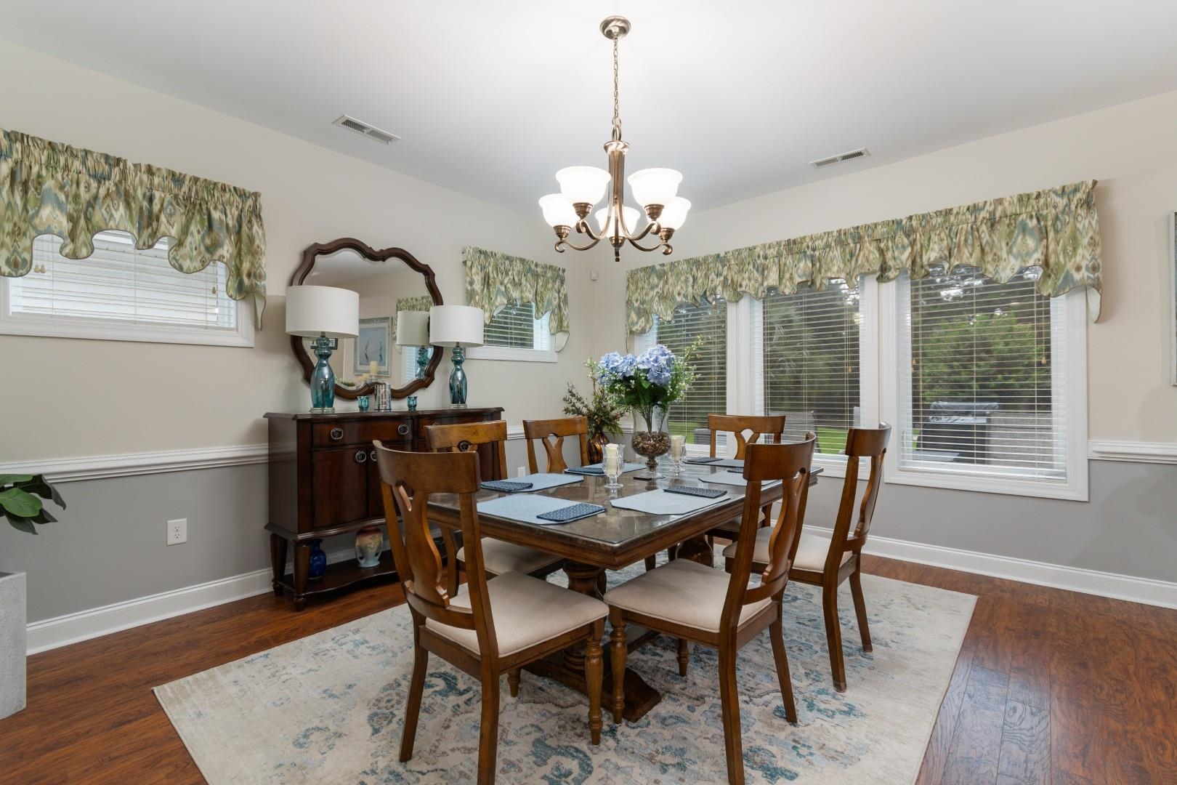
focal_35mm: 15
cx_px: 588
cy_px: 392
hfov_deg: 100.4
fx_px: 490
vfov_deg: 77.3
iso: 100
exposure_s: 1/5
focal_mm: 10
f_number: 4.5
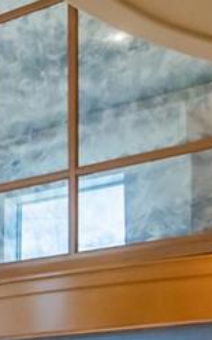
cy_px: 446
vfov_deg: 19.0
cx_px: -469
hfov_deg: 9.4
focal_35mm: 101
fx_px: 934
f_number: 2.8
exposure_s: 1/500
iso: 1250
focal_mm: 24
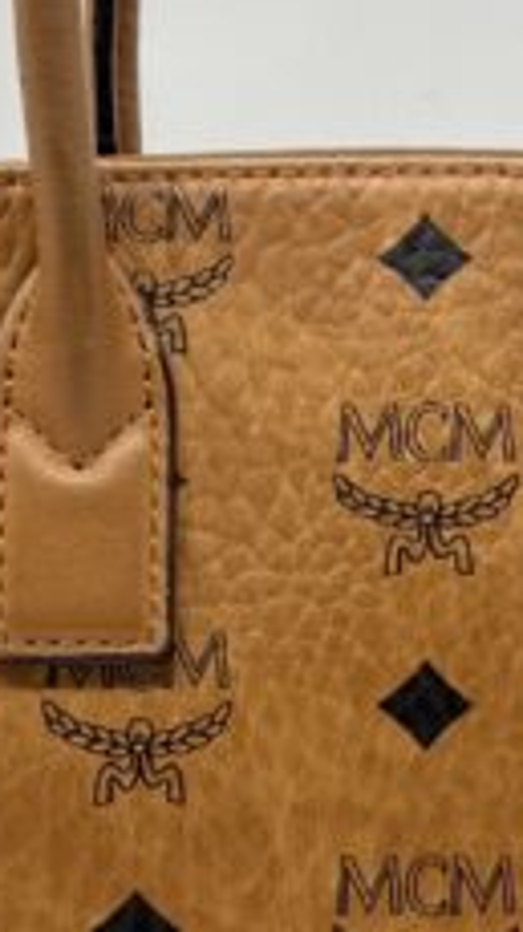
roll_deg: -0.4
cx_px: 462
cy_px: 608
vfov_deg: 17.0
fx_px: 3113
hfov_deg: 9.6
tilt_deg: -7.8
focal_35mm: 126
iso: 32
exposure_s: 1/105
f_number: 1.5
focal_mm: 5.7
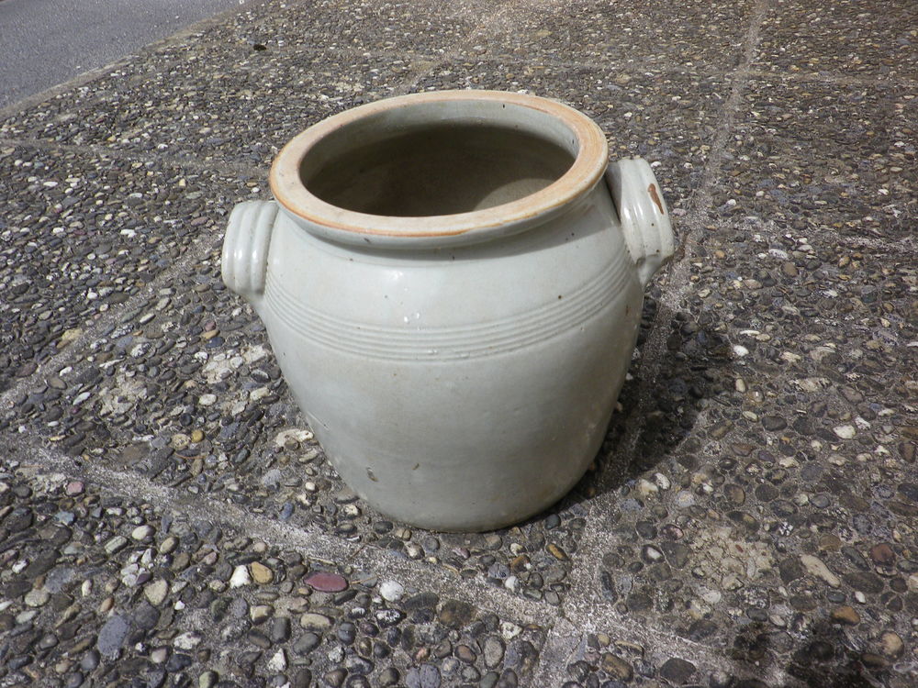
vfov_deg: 49.7
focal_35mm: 28
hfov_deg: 63.4
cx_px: 459
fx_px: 743
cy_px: 344
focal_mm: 5
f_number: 8.3
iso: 80
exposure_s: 1/160
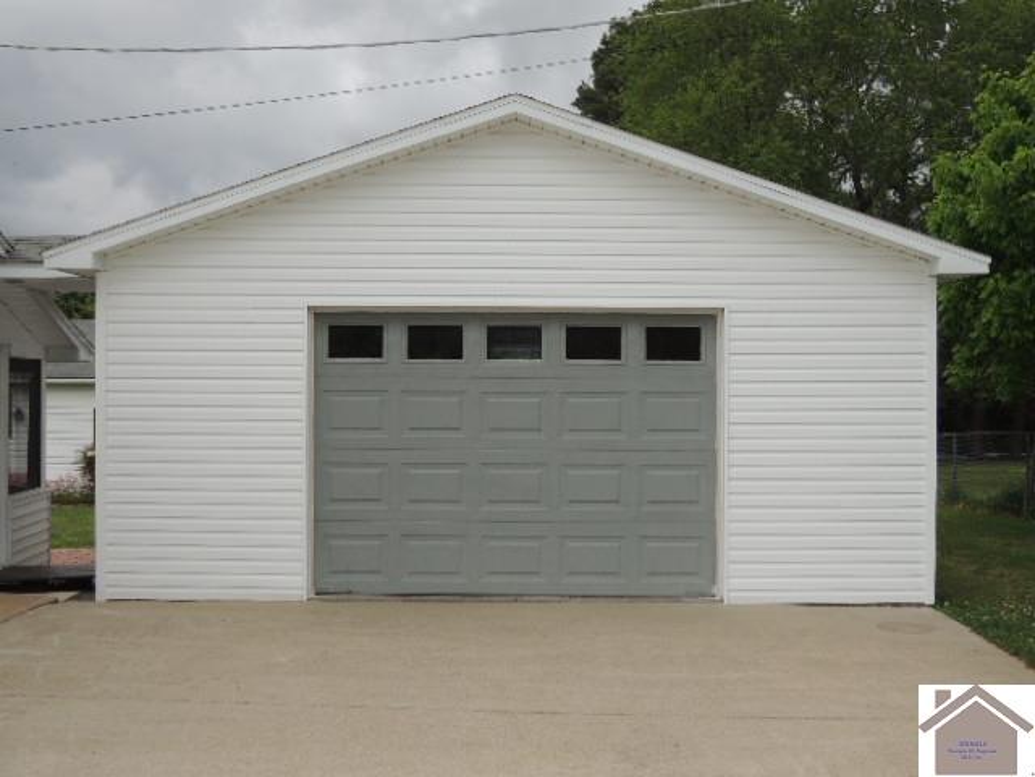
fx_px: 1286
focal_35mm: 43
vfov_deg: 33.6
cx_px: 518
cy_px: 388
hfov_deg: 43.9
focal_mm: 7.6
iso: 100
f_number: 3.4
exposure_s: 1/1250
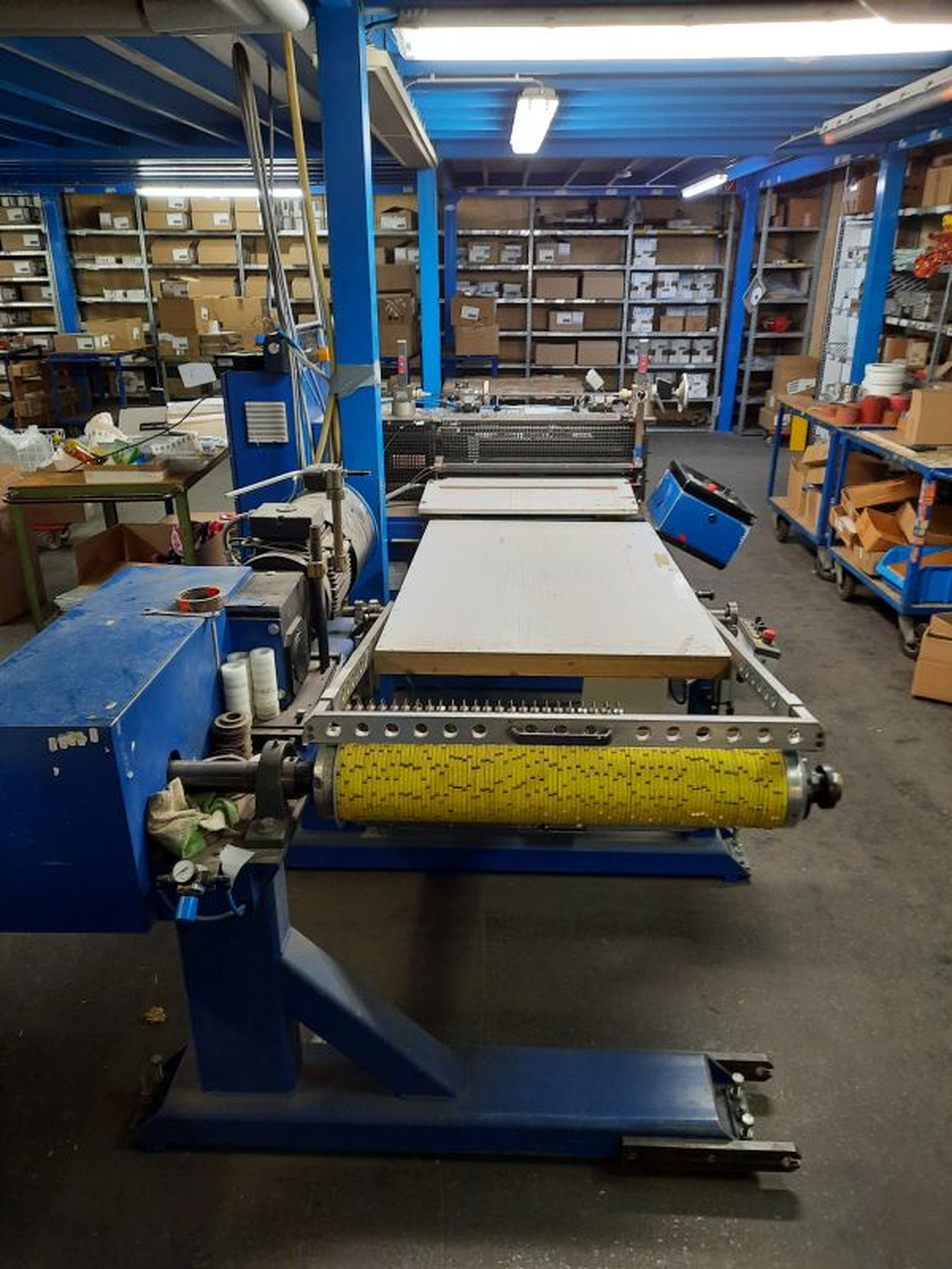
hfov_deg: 54.9
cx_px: 476
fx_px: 917
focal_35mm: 25
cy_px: 634
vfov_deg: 69.4
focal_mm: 4.6
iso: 320
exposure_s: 1/33
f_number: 2
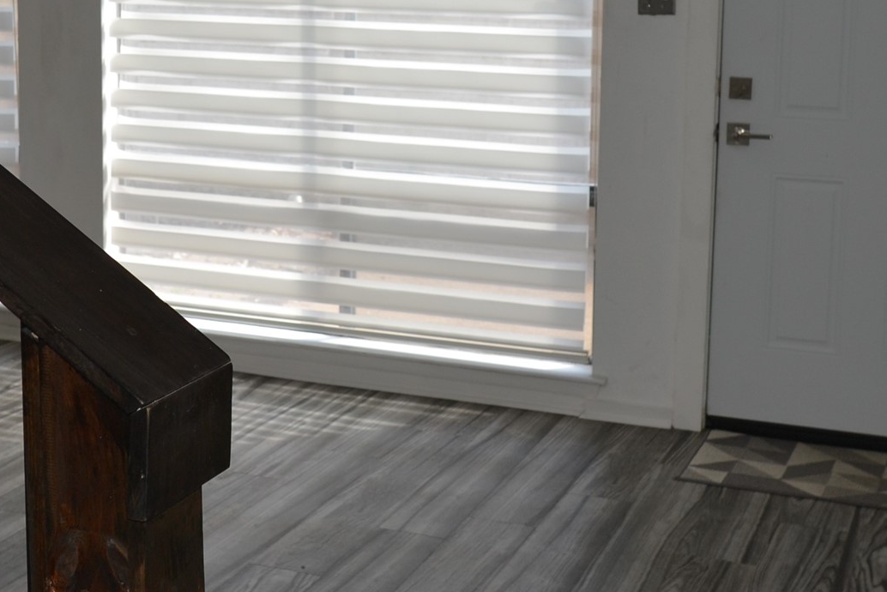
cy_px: 135
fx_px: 1553
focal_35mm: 63
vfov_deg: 21.4
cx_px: 333
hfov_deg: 31.7
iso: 160
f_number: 4
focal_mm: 20
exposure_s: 1/125
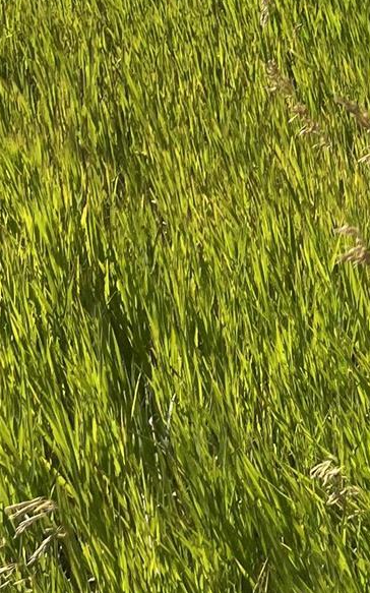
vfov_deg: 16.9
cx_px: 504
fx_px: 1760
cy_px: -354
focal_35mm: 109
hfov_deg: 11.6
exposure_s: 1/6211
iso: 50
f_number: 1.5
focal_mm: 5.7
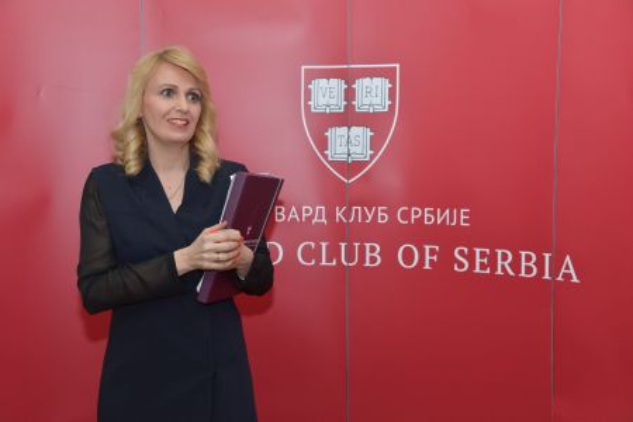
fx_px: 879
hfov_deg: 39.6
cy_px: 211
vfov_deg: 27.0
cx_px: 316
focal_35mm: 50
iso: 1600
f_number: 5.6
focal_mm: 50
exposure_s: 1/125
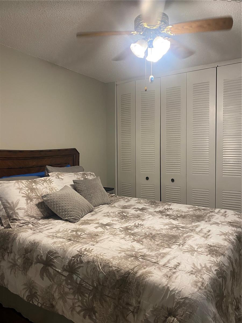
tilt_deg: -0.5
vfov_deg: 67.3
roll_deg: +1.1
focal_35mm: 26
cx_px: 121
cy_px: 162
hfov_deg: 53.1
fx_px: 242
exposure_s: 1/60
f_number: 1.8
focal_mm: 4.25
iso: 125
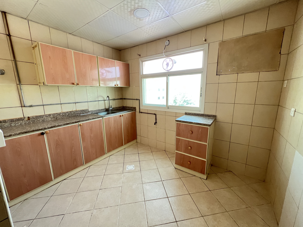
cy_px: 114
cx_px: 152
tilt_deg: -11.2
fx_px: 114
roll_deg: +1.2
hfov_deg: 106.2
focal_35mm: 13
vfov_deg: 89.9
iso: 320
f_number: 1.8
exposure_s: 1/60
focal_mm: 1.57
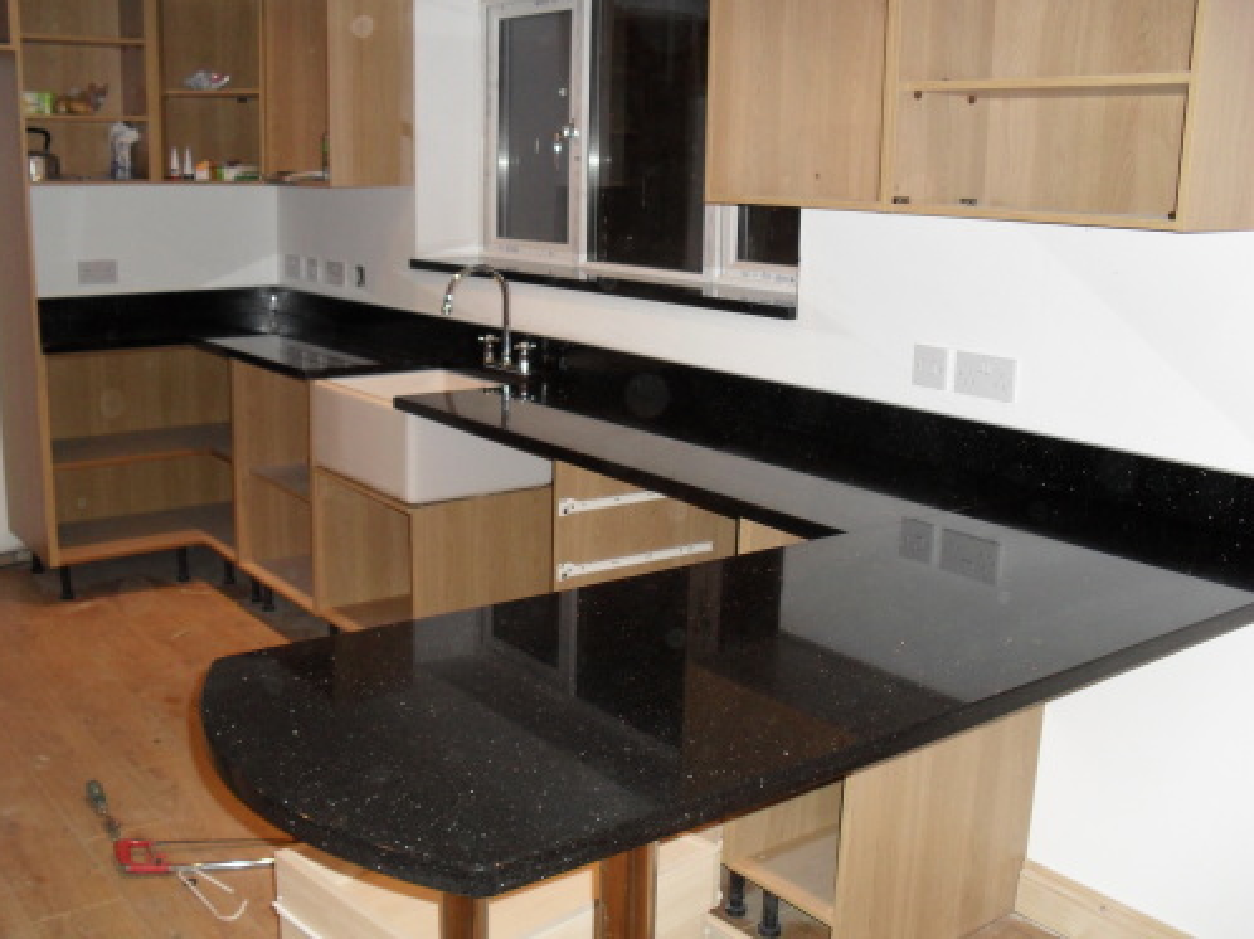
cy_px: 476
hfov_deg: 51.4
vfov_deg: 39.6
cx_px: 614
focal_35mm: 36
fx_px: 1304
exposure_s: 1/45
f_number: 3.2
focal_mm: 6.3
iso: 240
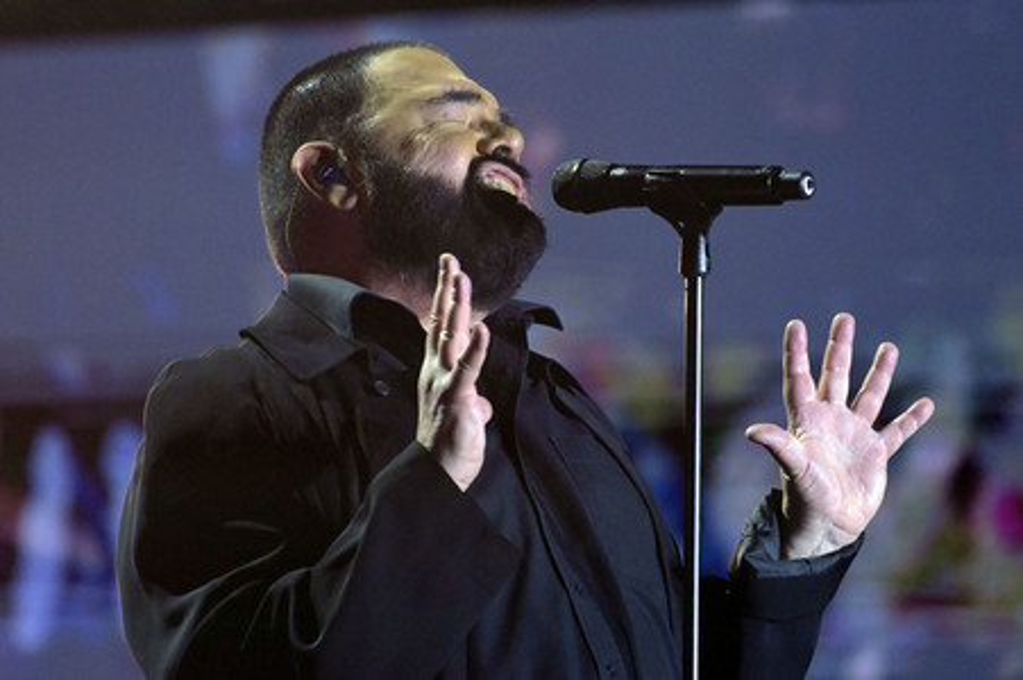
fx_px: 14198
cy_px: 340
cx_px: 512
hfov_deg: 4.1
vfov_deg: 2.7
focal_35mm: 500
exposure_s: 1/800
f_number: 5.6
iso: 12800
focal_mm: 500
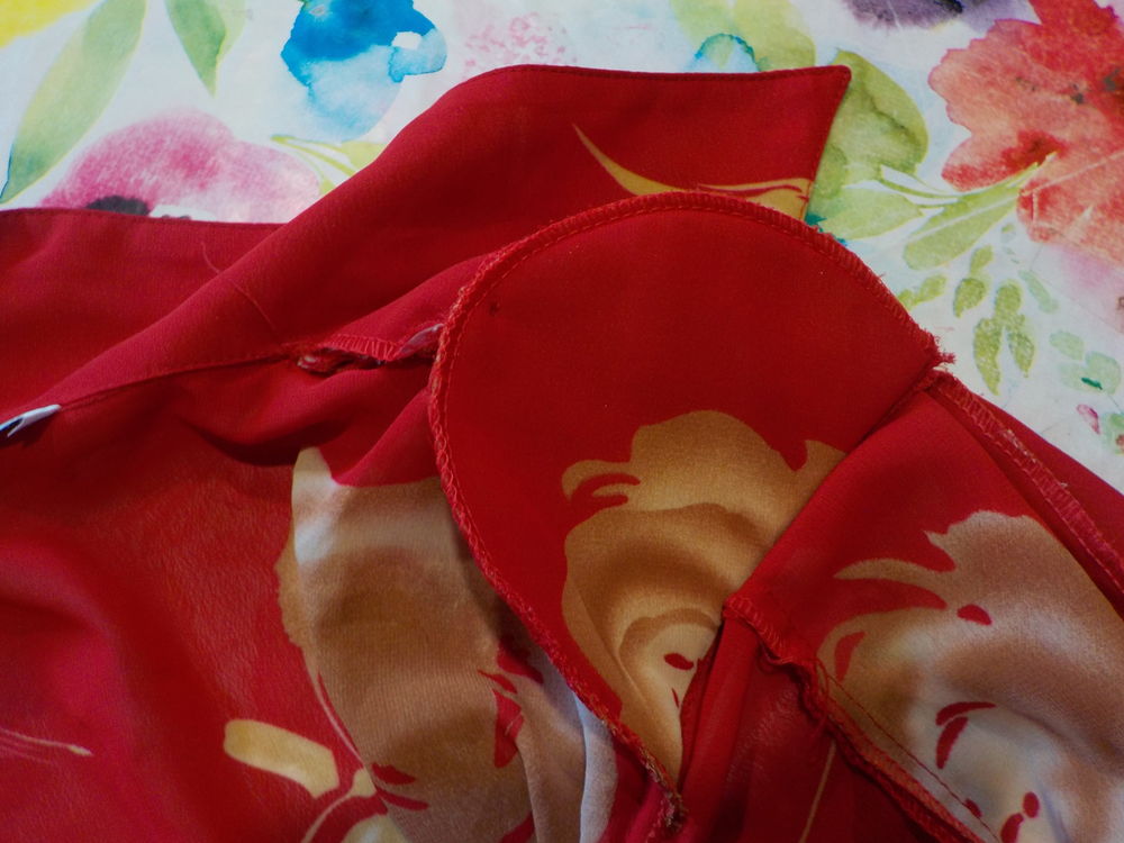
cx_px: 562
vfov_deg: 46.8
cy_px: 422
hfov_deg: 60.0
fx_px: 974
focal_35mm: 30
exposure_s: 1/30
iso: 180
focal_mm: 4.1
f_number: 3.3
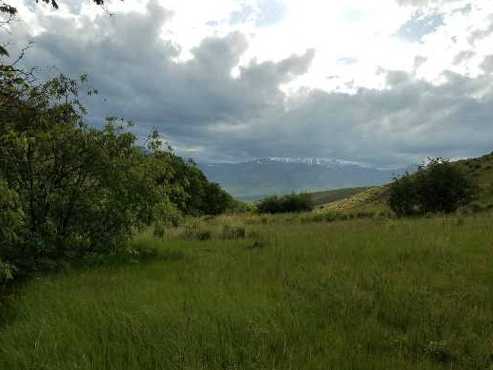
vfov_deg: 44.0
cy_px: 217
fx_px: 456
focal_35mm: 32
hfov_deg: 56.8
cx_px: 261
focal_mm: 4.2
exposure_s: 1/3024
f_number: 1.7
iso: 40
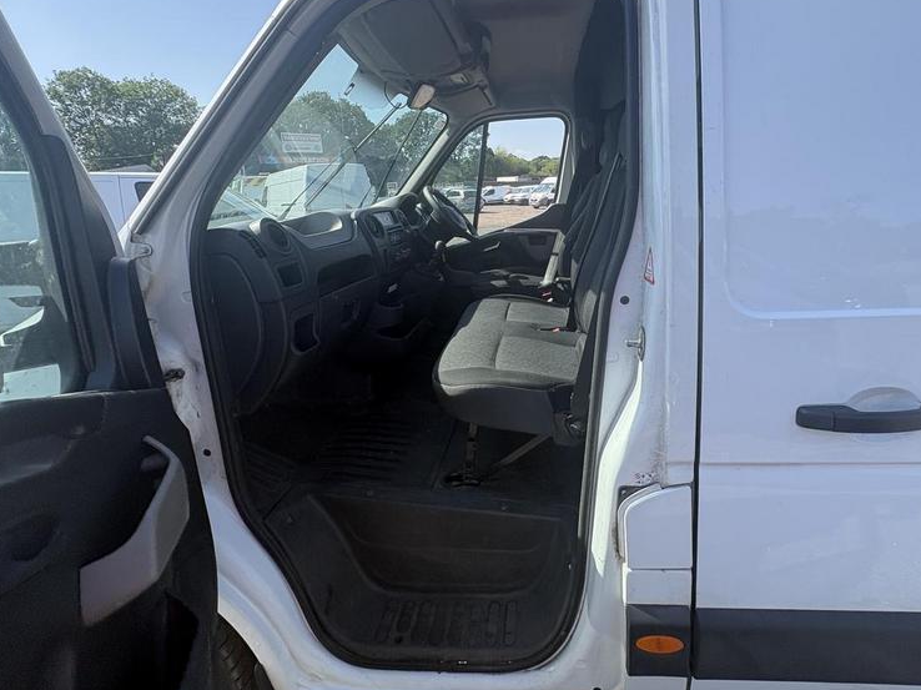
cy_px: 282
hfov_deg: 90.7
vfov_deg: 74.0
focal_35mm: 17
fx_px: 452
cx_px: 510
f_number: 2.2
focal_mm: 2.22
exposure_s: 1/476
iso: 40
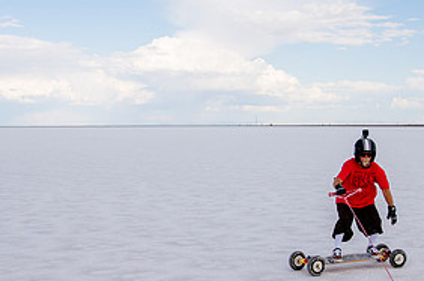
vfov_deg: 22.5
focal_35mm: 60
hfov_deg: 33.4
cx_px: 234
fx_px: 705
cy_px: 185
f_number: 5.6
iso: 400
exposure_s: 1/2500
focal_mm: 28
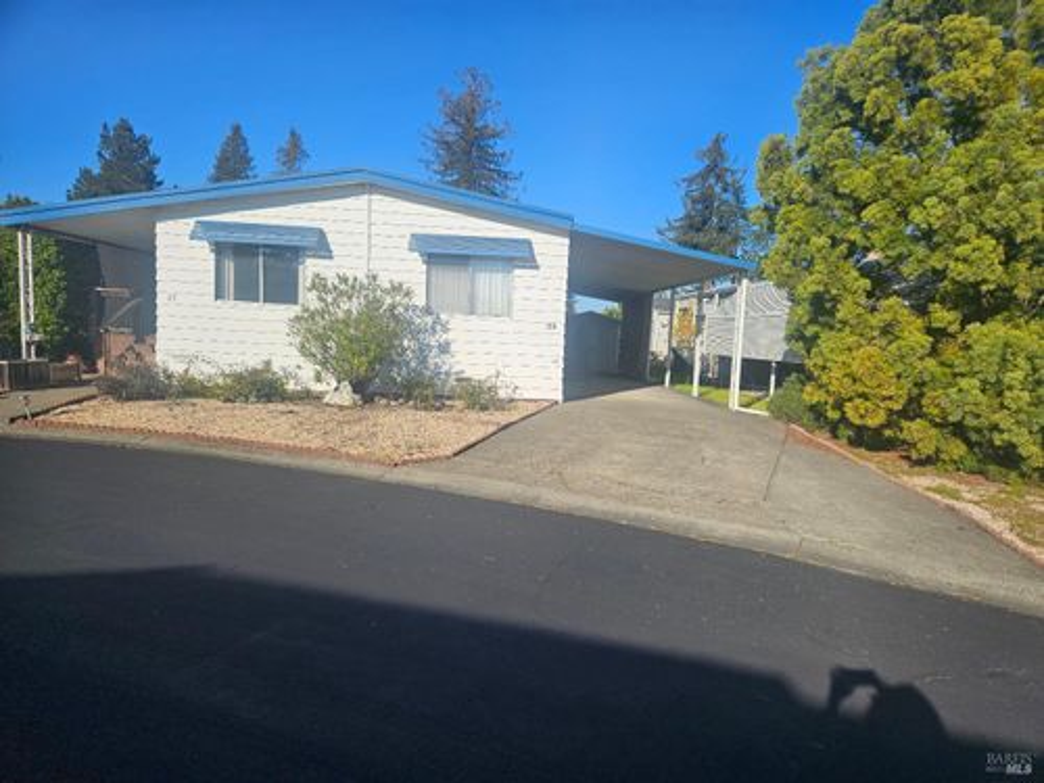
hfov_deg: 73.9
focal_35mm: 23
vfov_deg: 58.9
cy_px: 392
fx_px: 694
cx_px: 522
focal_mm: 5.4
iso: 25
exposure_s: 1/2890
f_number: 1.8
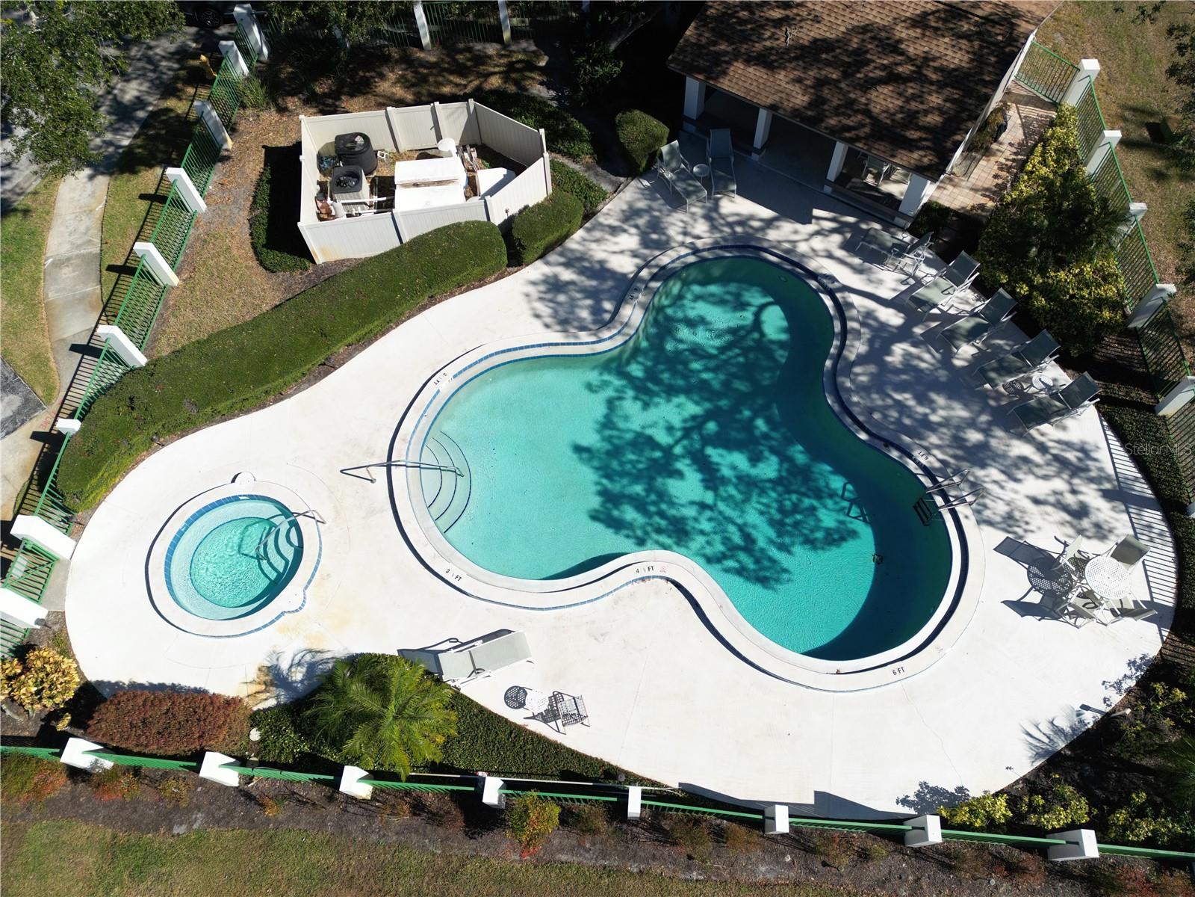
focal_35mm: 24
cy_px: 448
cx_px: 598
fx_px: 829
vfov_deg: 56.8
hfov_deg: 71.6
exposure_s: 1/3000
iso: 110
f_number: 1.7
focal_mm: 6.72
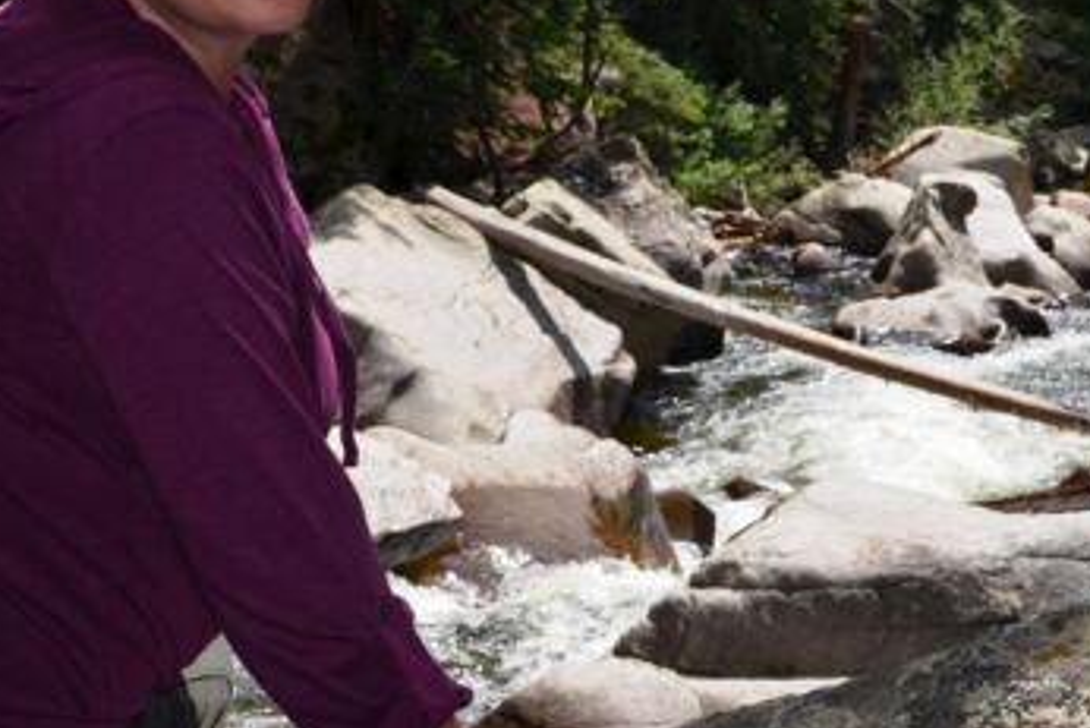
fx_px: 2936
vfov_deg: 14.1
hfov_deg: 20.9
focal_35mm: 97
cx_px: 781
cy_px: 147
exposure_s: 1/200
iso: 100
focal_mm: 35
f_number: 11
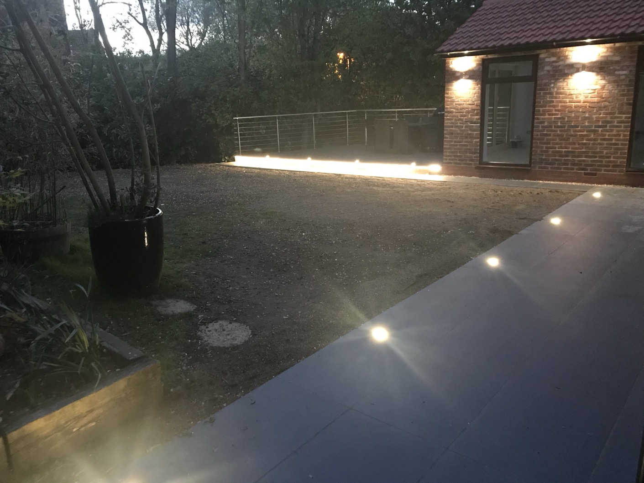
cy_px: 242
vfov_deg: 49.7
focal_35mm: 28
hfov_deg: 63.4
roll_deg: +2.2
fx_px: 521
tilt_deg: -14.7
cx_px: 322
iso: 100
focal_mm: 3.99
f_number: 1.8
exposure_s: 1/4
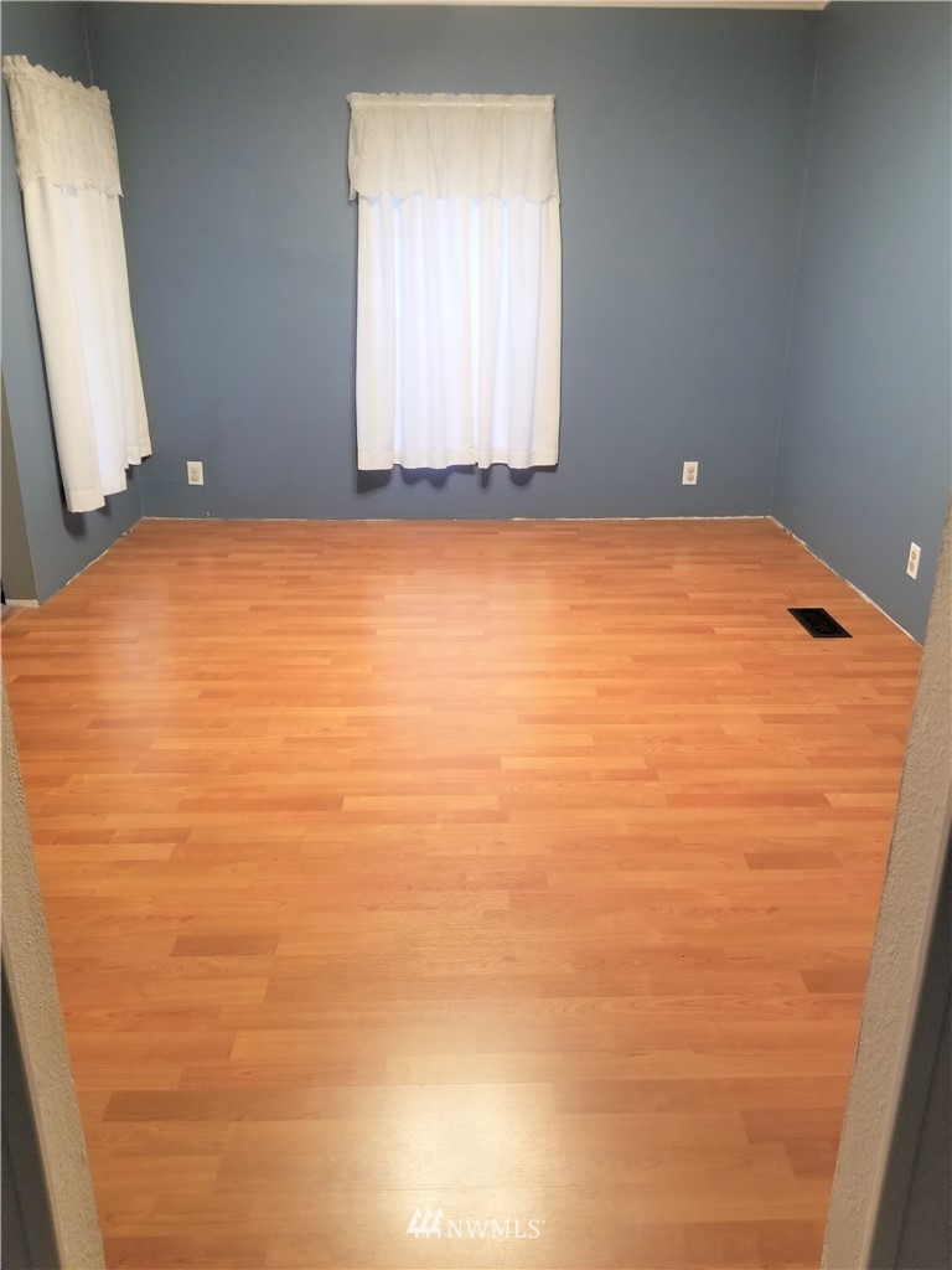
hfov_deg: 53.1
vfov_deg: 67.3
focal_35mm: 26
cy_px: 635
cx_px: 476
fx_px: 953
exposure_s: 1/30
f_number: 1.7
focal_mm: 4.25
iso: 250
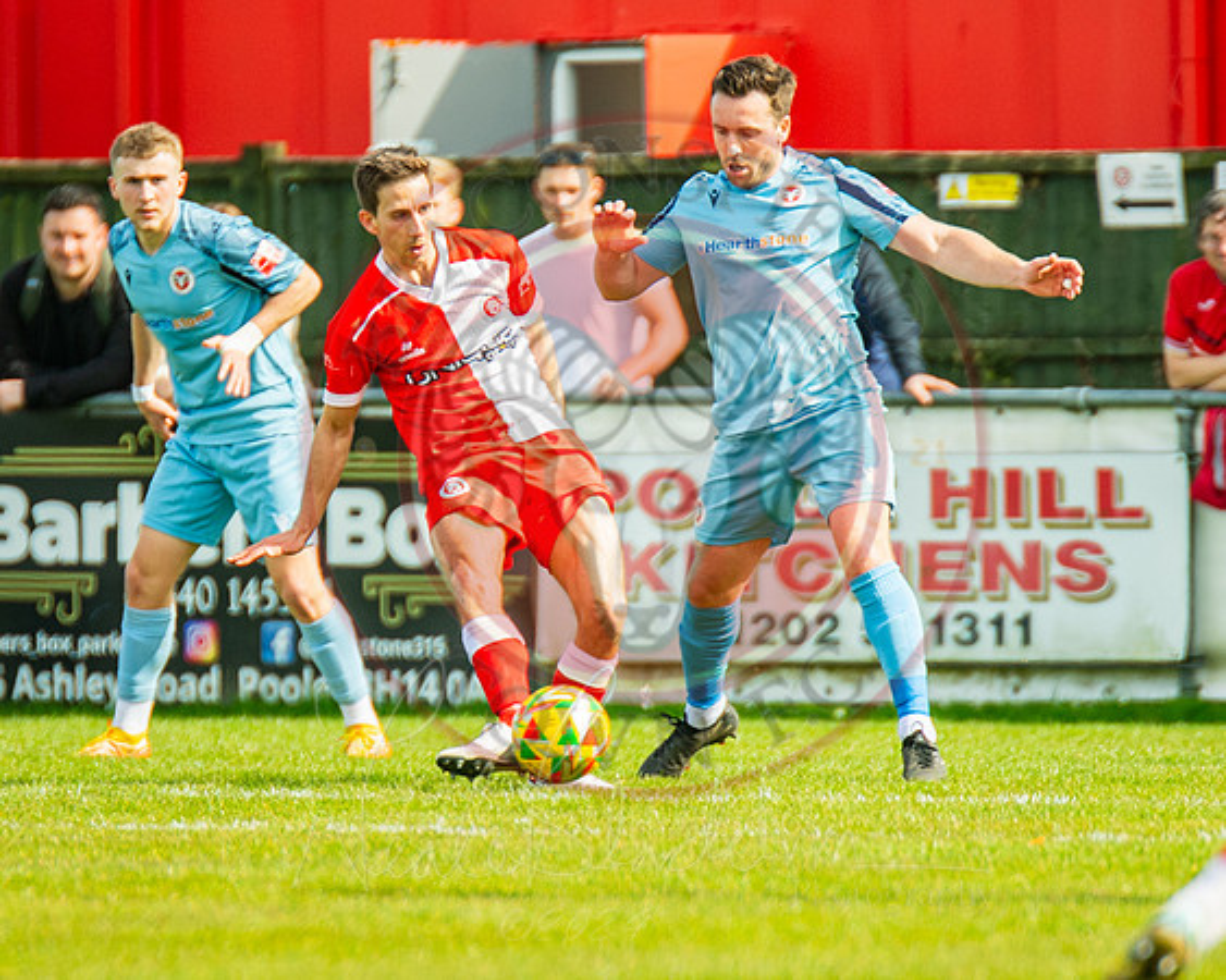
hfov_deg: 2.1
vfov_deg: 1.7
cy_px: 478
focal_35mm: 919
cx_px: 620
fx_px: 33348
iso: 400
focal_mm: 420
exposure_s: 1/1600
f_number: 4
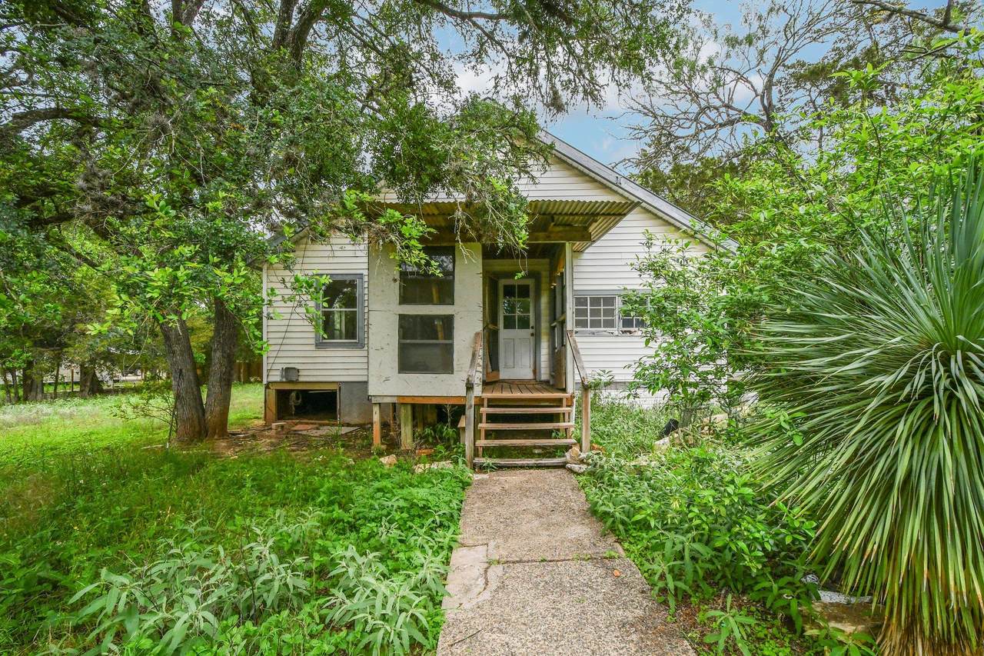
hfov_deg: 100.4
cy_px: 328
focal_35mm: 15
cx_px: 492
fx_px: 410
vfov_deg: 77.3
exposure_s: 1/320
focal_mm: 10
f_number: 8
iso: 400
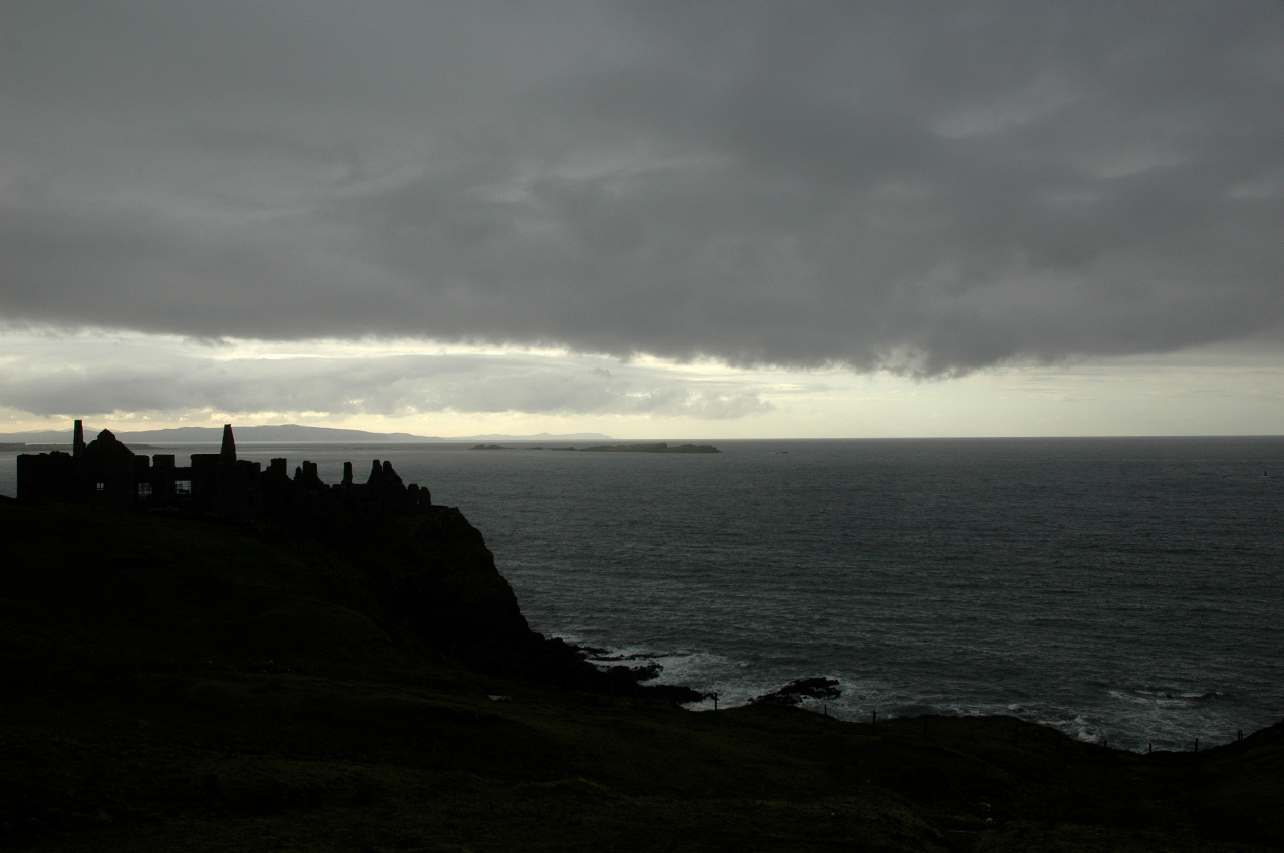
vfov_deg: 36.8
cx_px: 642
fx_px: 1283
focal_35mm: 36
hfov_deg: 53.2
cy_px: 426
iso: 200
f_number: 7.1
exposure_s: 1/200
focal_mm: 24
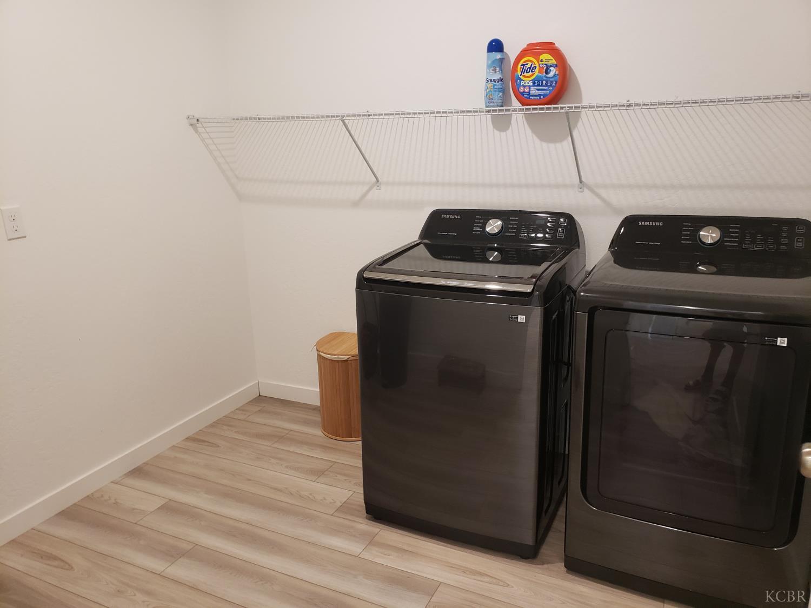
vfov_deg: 53.1
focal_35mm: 26
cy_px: 304
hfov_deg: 67.3
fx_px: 609
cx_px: 406
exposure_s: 1/20
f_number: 2.4
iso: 250
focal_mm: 4.3
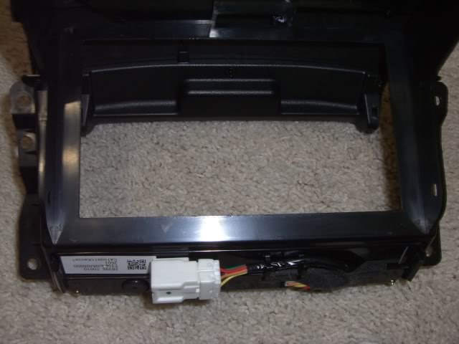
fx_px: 504
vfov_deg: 37.7
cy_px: 172
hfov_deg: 49.0
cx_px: 230
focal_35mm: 38
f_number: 4.3
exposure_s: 1/30
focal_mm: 6.2
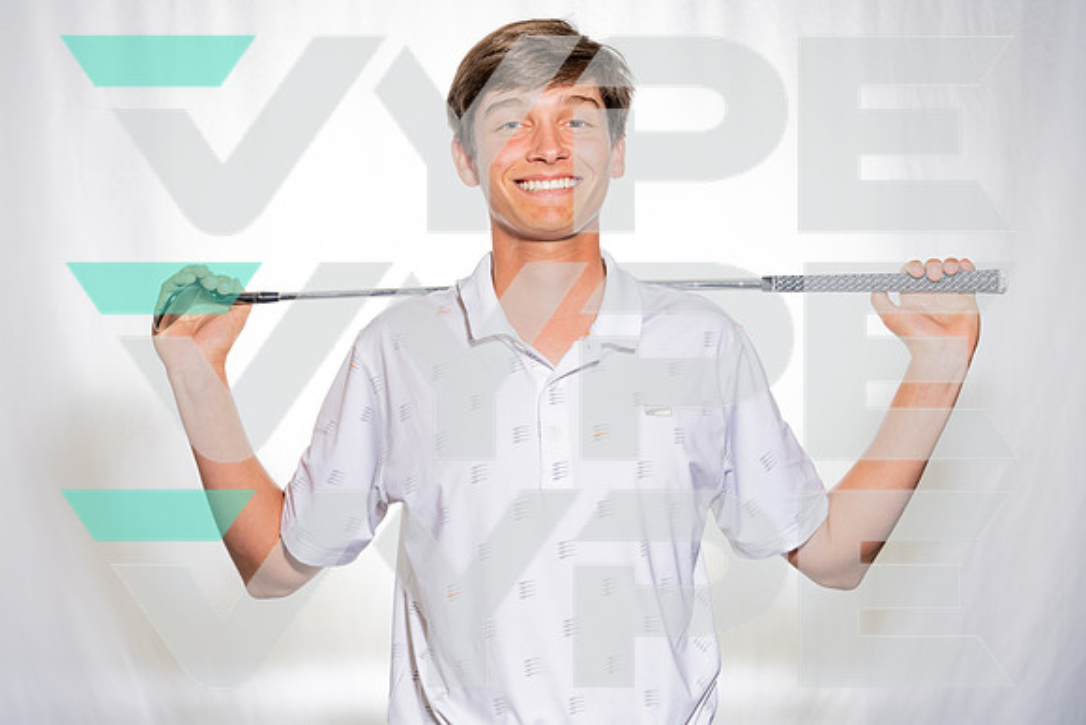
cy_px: 362
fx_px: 1569
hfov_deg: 38.2
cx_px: 543
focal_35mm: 52
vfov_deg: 26.0
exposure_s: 1/250
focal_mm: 52
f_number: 7.1
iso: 100
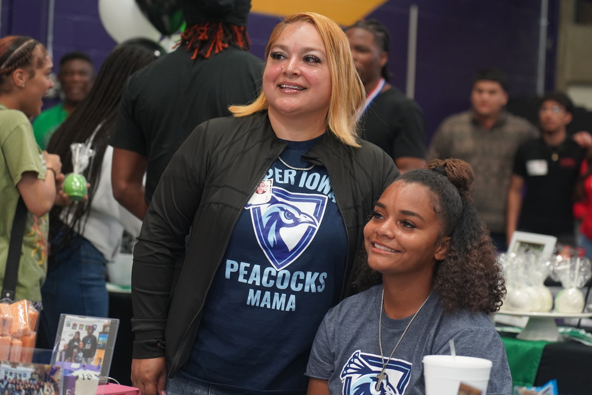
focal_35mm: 105
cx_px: 296
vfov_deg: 13.0
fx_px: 1727
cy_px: 198
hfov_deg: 19.5
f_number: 4
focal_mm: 105
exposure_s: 1/160
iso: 4000
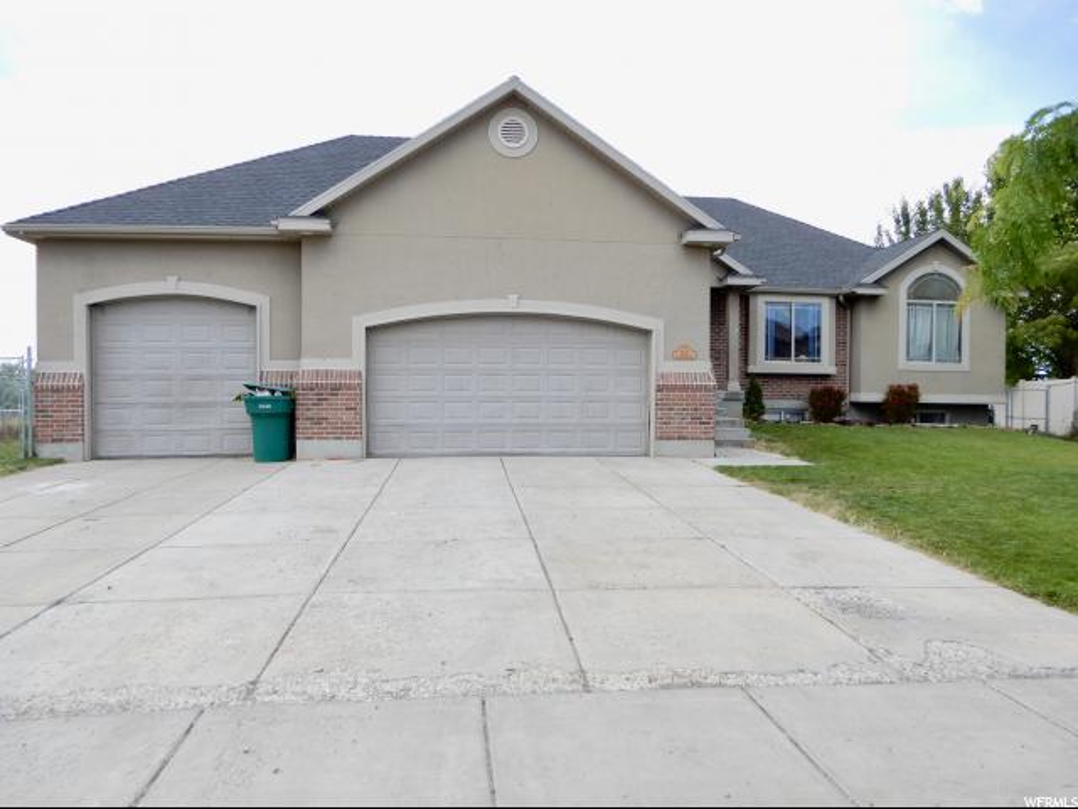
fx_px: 747
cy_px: 404
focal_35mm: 24
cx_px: 539
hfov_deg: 71.6
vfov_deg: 56.8
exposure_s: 1/400
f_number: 3.4
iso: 80
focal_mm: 4.3
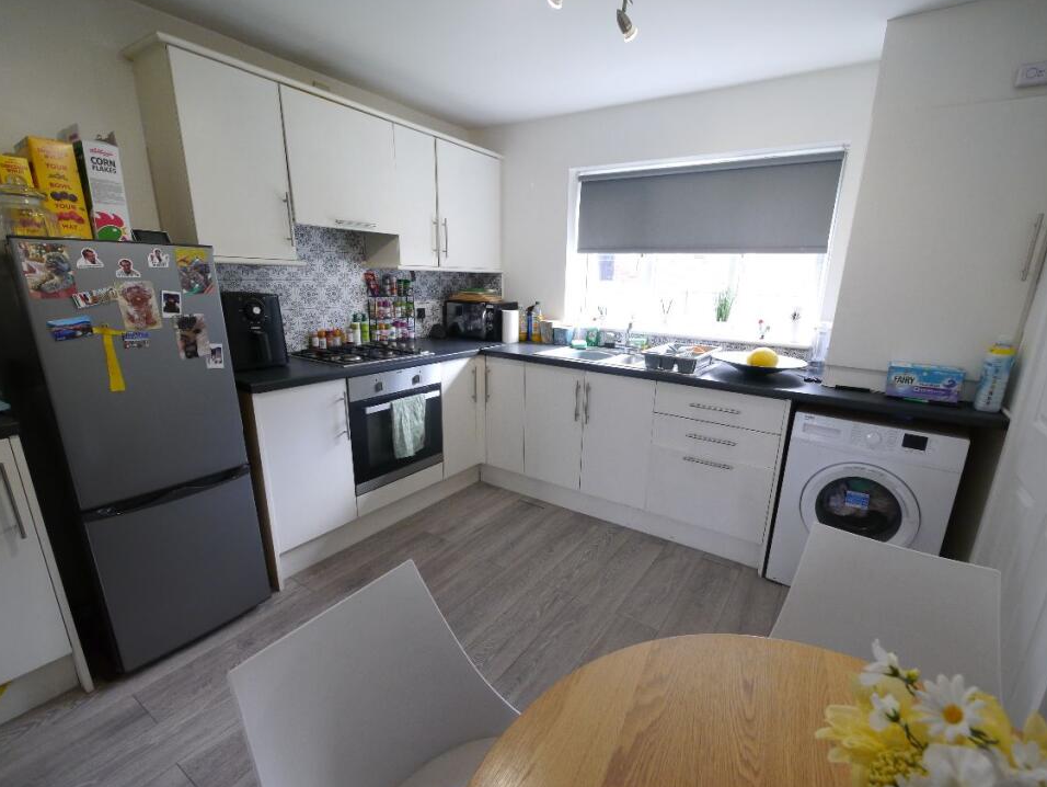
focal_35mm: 15
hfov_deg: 98.0
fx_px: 454
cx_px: 554
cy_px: 412
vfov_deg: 81.7
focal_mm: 7
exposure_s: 1/60
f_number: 4
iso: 640
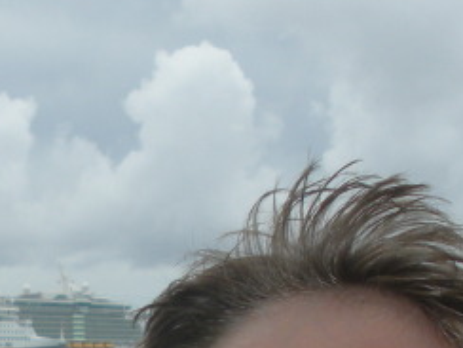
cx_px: 91
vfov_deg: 9.7
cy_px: 443
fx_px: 2020
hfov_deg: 13.0
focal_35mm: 151
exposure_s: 1/860
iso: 64
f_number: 3.5
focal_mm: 6.3
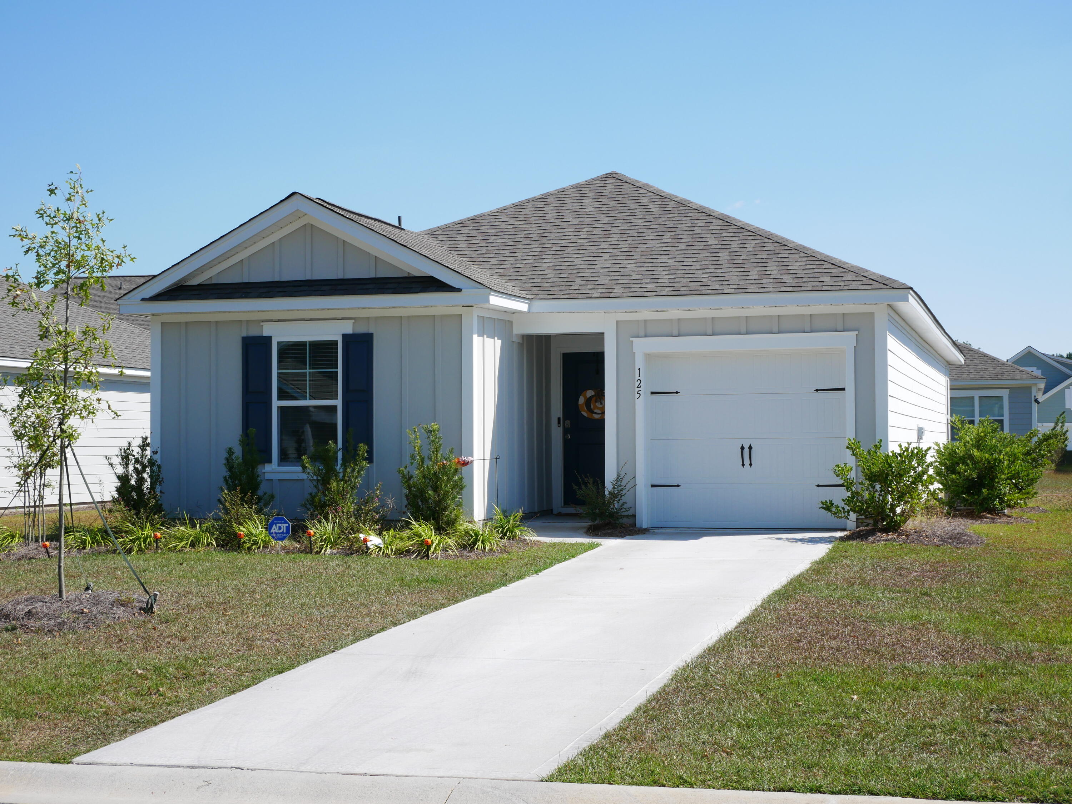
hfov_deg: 38.2
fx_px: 1549
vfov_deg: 29.1
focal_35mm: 50
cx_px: 536
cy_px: 402
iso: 200
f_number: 9
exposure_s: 1/320
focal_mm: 25
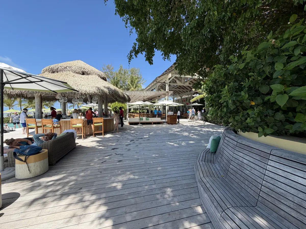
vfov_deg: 85.7
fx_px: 124
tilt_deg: -0.4
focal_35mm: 14
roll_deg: +1.4
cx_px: 153
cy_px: 114
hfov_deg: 102.1
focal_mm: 2.22
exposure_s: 1/701
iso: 40
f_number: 2.2
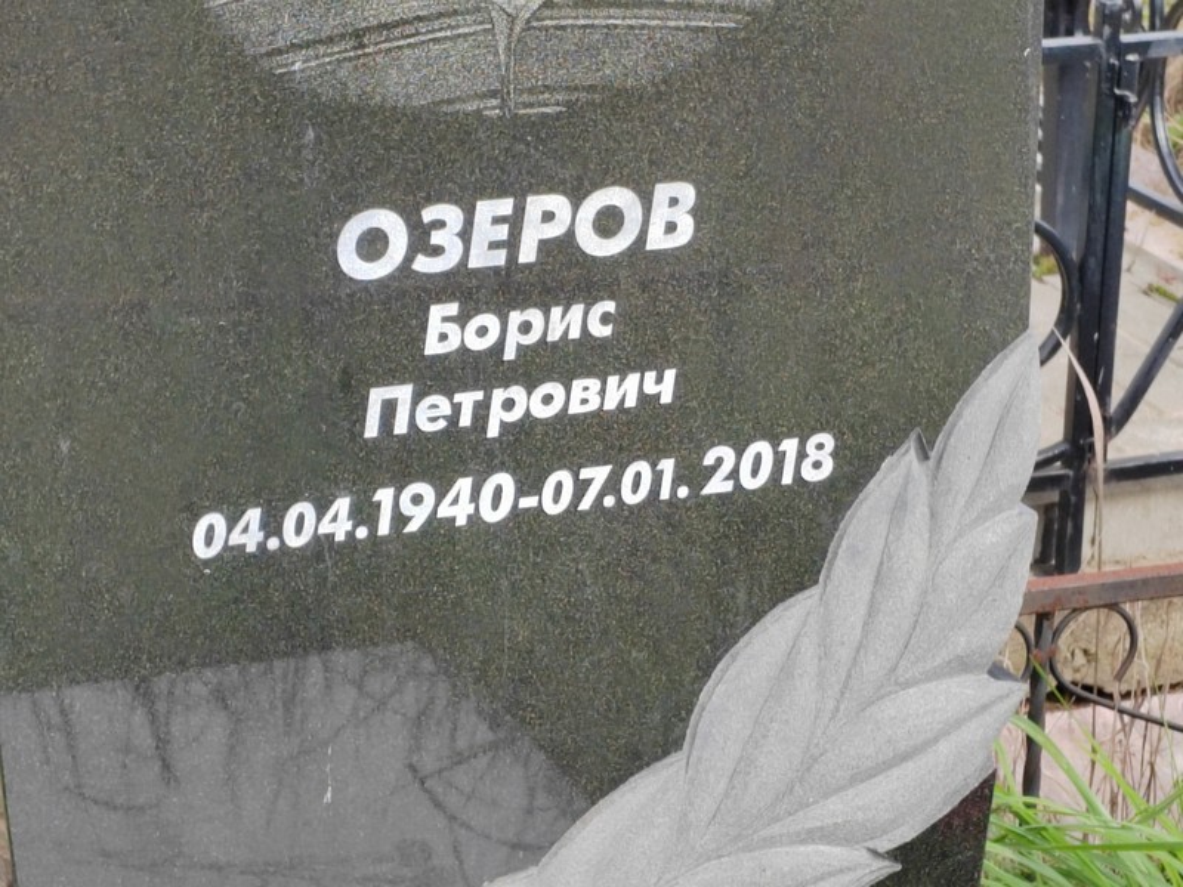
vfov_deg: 14.9
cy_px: 444
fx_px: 3383
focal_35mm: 99
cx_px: 592
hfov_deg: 19.8
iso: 100
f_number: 1.9
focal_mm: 5.52
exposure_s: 1/330
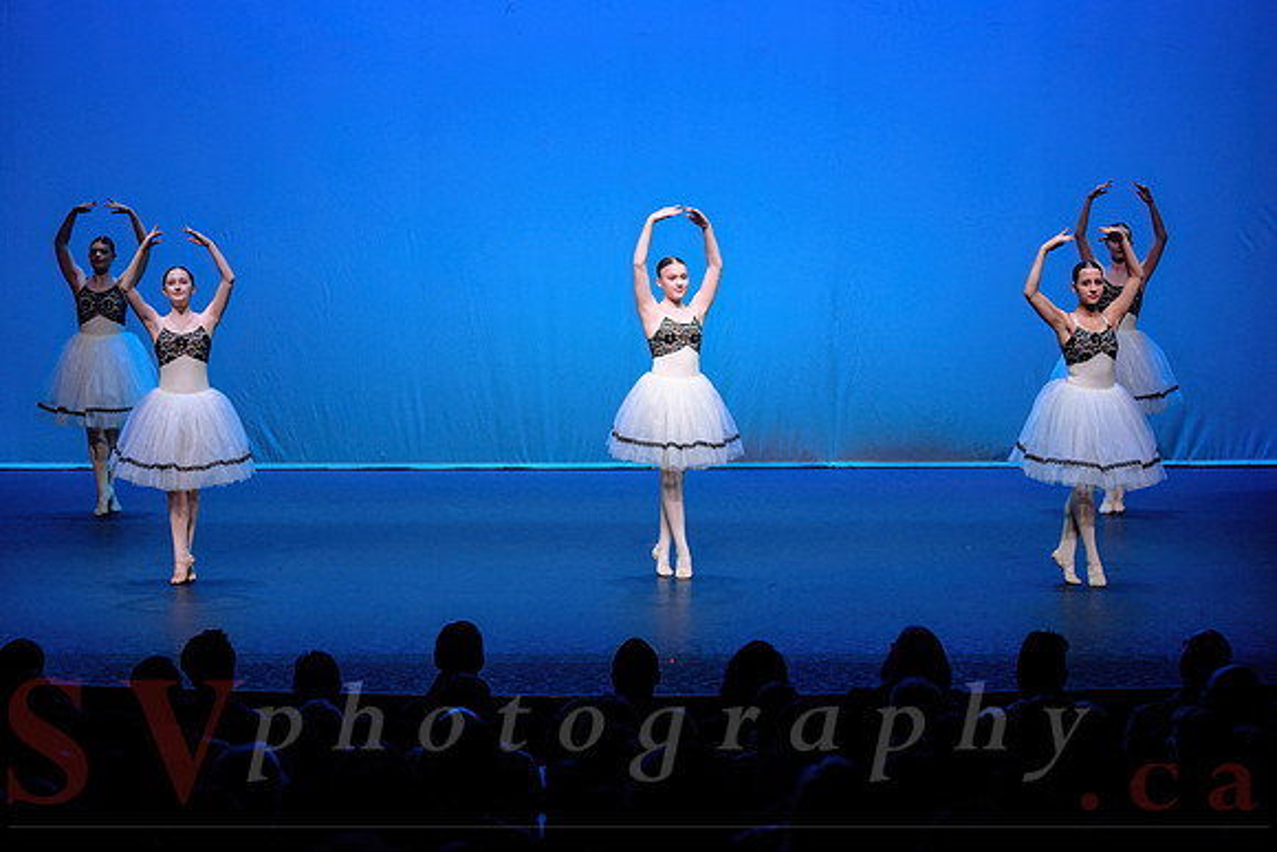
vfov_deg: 15.6
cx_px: 543
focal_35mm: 88
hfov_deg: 23.2
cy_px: 362
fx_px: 3113
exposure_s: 1/320
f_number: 2.8
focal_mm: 75
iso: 1250
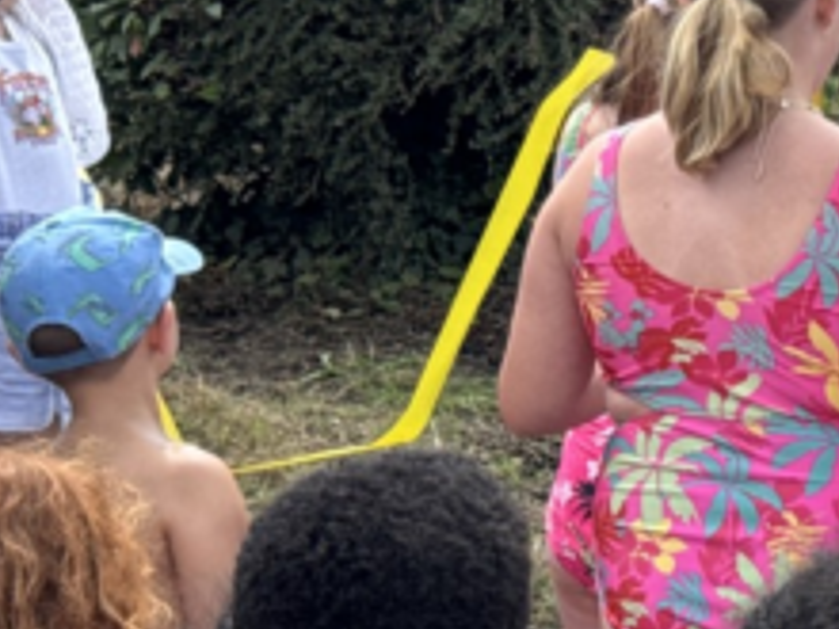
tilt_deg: -7.8
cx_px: 1260
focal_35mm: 154
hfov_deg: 12.2
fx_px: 3733
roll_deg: -1.8
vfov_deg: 9.5
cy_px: -63
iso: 64
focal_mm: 6.76
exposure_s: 1/1395
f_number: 1.78
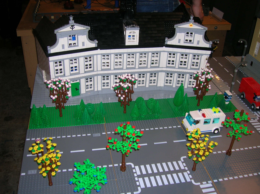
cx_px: 130
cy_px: 97
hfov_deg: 51.4
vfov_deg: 39.6
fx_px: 270
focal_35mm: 36
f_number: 2.9
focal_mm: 6
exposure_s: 1/60.1
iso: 50
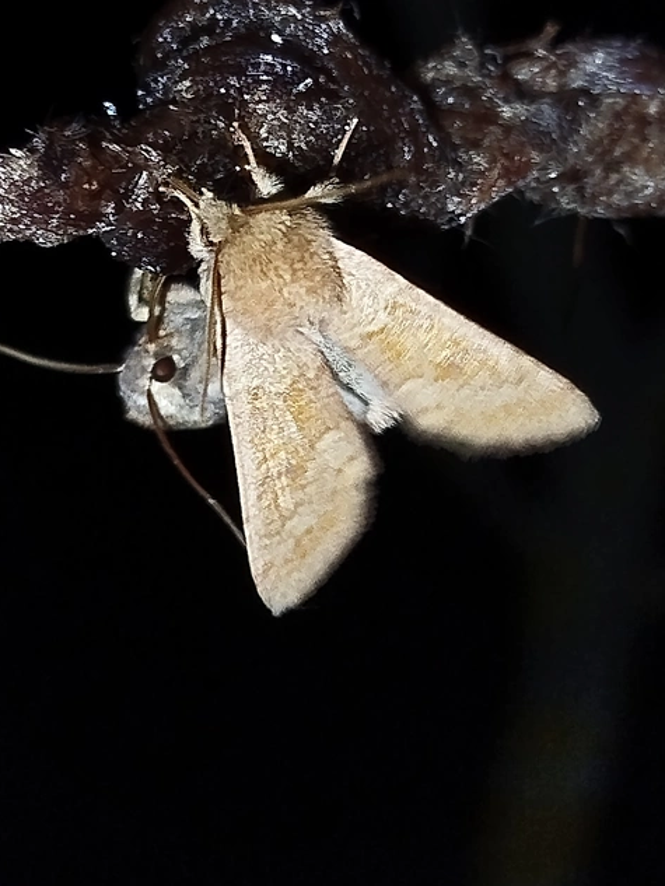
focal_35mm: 89
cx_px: 332
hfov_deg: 16.6
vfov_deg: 22.0
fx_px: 2279
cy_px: 446
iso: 200
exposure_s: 1/33
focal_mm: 5.31
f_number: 1.7
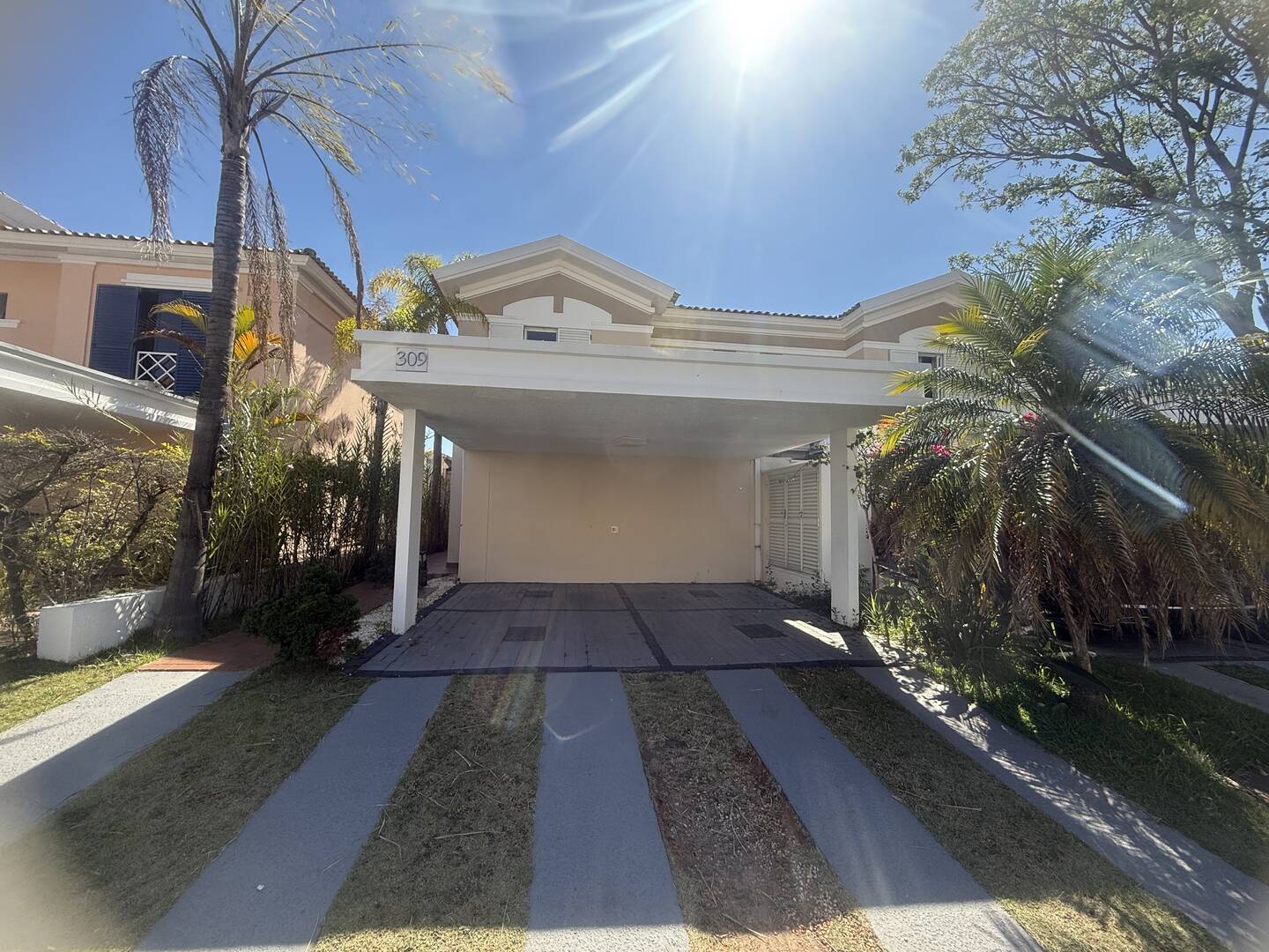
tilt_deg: +4.3
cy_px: 476
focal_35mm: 14
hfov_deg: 102.1
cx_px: 634
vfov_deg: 85.7
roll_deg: -1.7
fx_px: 513
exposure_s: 1/1125
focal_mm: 2.22
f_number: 2.2
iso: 50
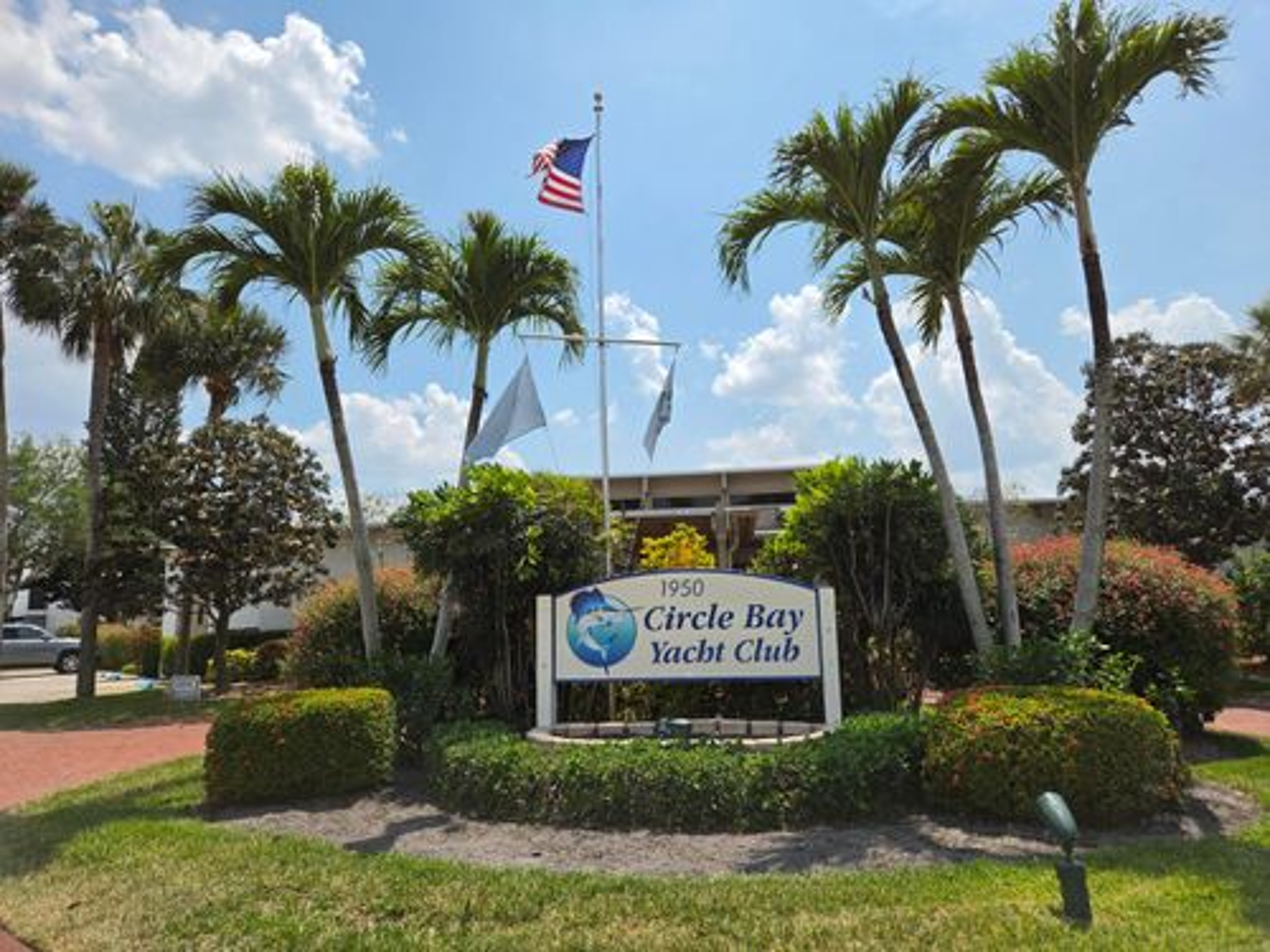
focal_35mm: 23
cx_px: 635
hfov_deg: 73.9
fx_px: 844
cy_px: 476
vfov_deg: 58.9
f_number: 1.8
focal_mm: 5.4
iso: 80
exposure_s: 1/6409
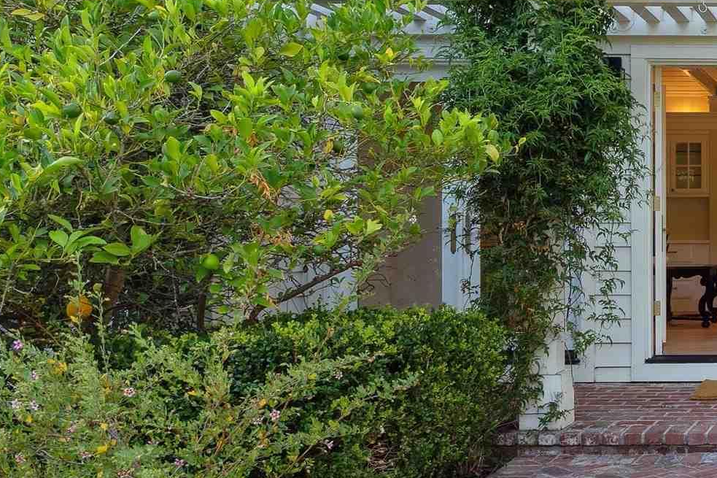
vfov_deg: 27.0
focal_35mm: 50
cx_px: 923
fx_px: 996
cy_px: 234
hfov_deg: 31.2
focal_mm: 16
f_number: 11
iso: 200
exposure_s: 1/20
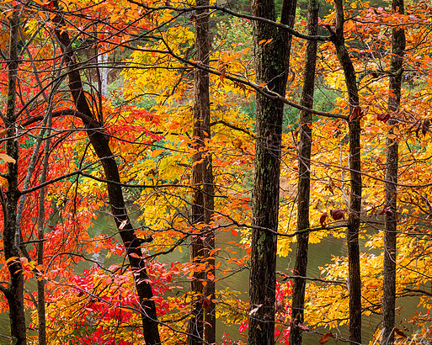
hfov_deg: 18.3
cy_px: 168
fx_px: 1342
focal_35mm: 105
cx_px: 196
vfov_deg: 14.7
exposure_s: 1/6
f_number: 10
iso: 100
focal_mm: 85
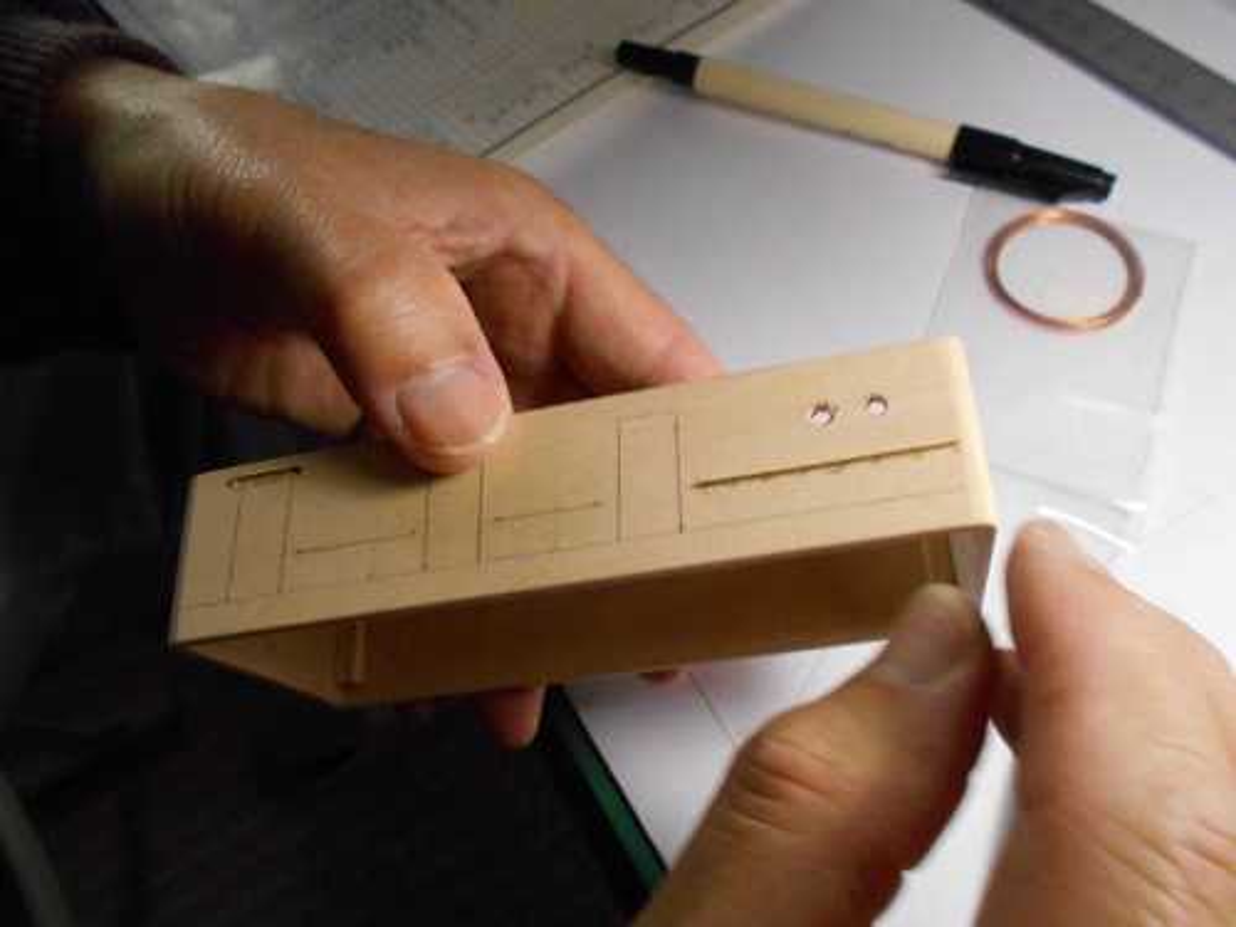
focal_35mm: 30
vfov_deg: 46.8
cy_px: 464
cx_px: 618
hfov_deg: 60.0
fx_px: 1071
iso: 640
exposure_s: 1/250
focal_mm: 5.1
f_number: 3.4
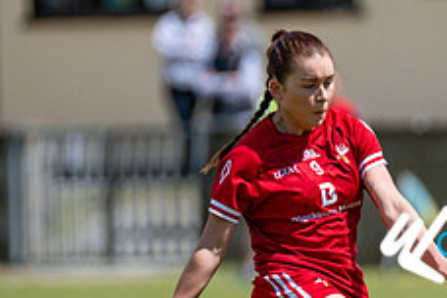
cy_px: 286
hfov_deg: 1.8
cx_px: 449
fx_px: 14191
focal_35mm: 1143
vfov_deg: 1.2
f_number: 2.8
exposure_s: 1/6400
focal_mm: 300
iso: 200
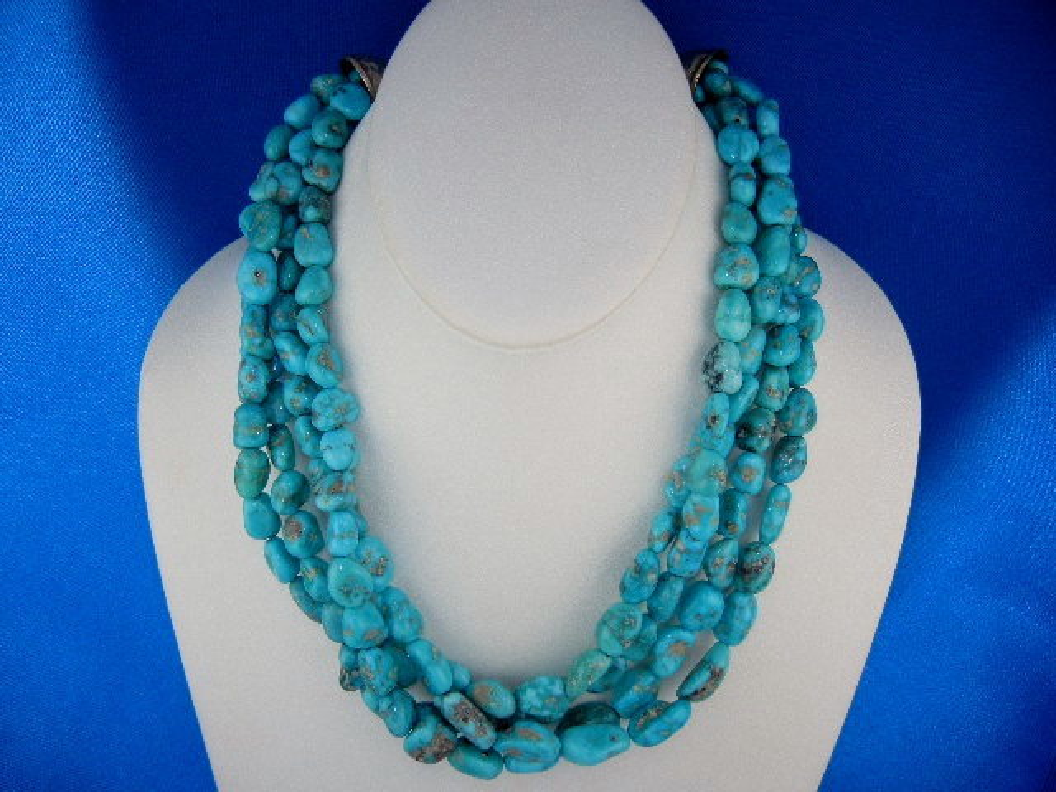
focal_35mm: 30
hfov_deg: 60.0
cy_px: 396
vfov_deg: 46.8
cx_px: 528
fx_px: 915
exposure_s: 1/44
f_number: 3.5
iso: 160
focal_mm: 5.4
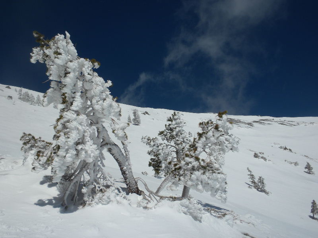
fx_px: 340
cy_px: 119
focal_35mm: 37
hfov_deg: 50.1
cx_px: 159
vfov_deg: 38.7
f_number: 10
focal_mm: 6.6
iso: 64
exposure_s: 1/532
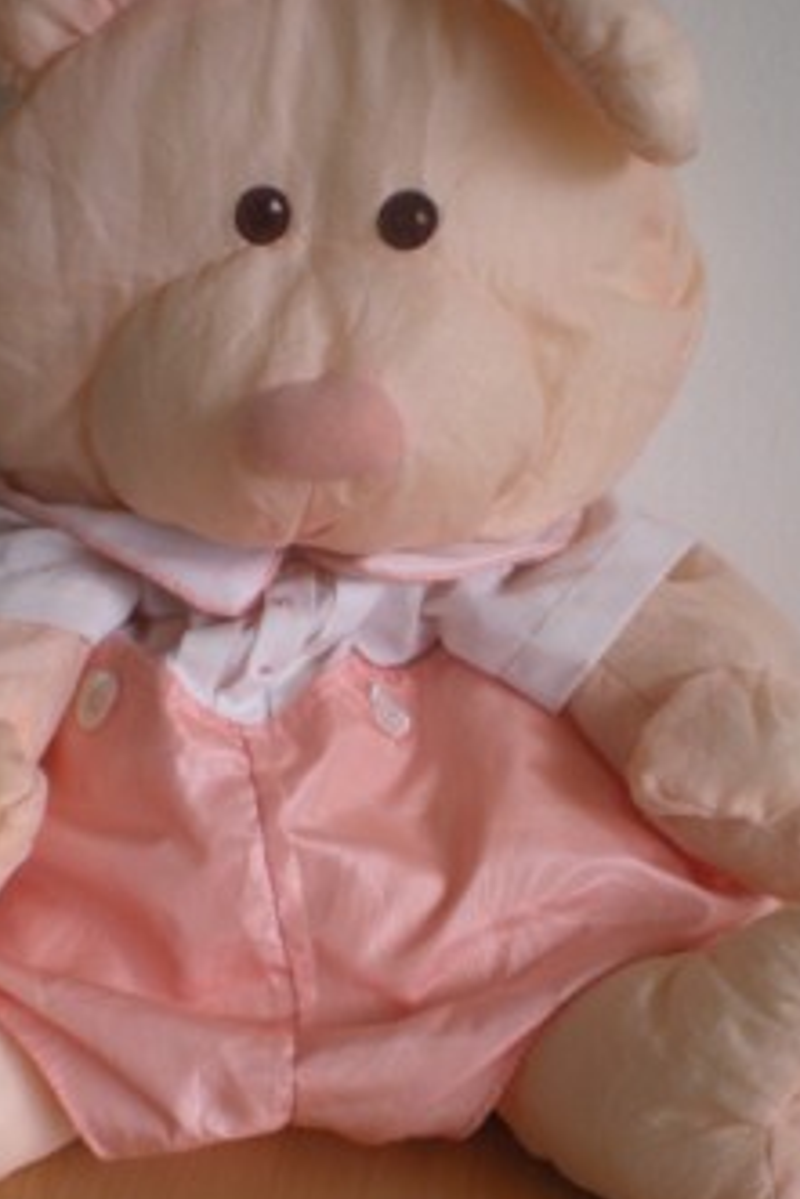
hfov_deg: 21.9
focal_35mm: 62
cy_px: 645
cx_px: 322
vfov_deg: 32.4
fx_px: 2064
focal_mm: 6.3
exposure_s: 1/60.8
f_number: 3.1
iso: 126
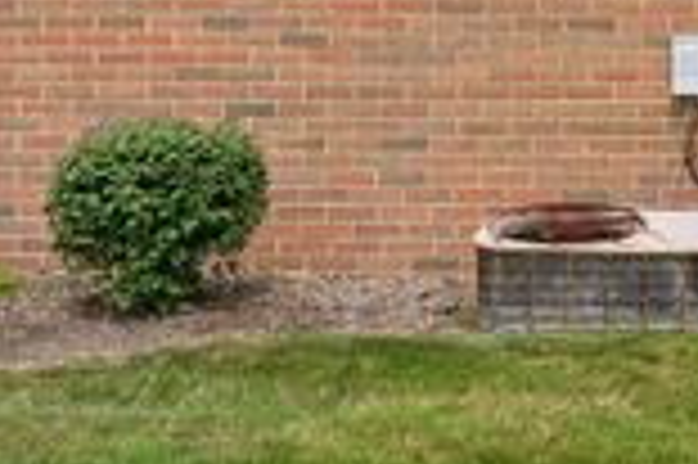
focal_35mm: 97
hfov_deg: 18.2
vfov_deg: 13.7
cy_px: -70
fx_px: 1879
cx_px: 1117
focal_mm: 30
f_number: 10
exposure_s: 1/320
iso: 200
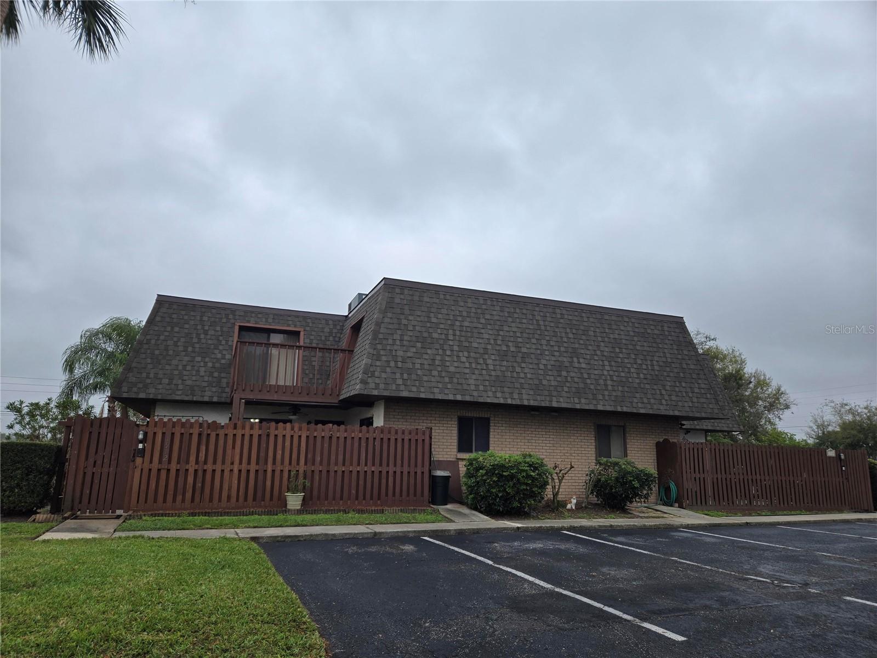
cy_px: 329
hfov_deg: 73.9
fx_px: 583
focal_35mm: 23
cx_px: 438
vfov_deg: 58.9
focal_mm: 5.4
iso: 25
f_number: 1.8
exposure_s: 1/1084
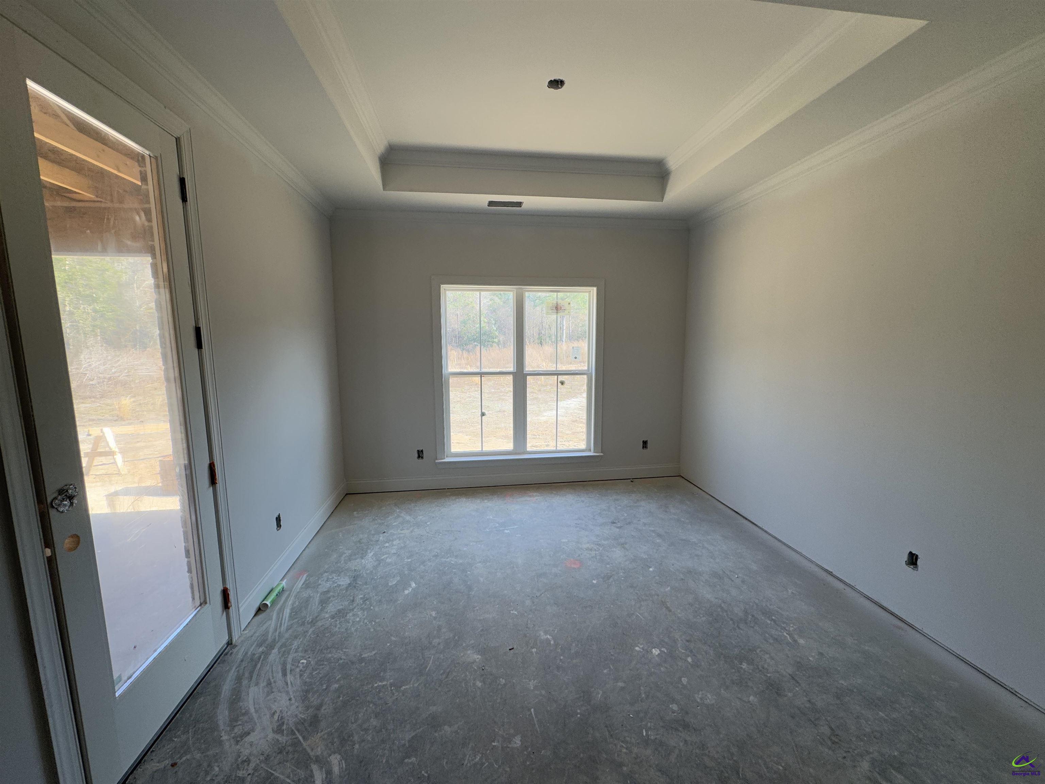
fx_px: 423
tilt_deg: -5.7
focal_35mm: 14
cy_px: 392
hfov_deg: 102.1
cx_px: 522
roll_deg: +1.3
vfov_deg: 85.7
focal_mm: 2.22
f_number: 2.2
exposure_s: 1/99
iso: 40
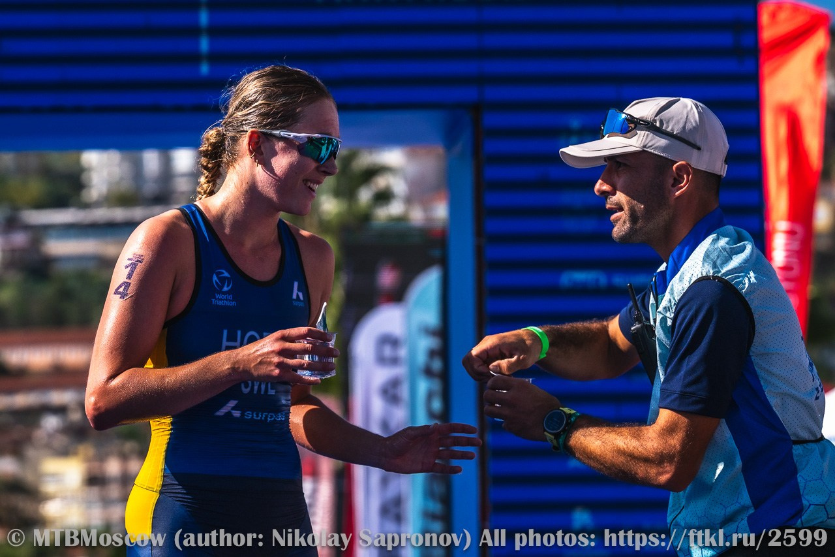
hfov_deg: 11.4
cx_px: 418
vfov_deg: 7.6
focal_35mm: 180
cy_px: 278
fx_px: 4174
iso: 320
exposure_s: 1/6400
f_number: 4.5
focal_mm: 120
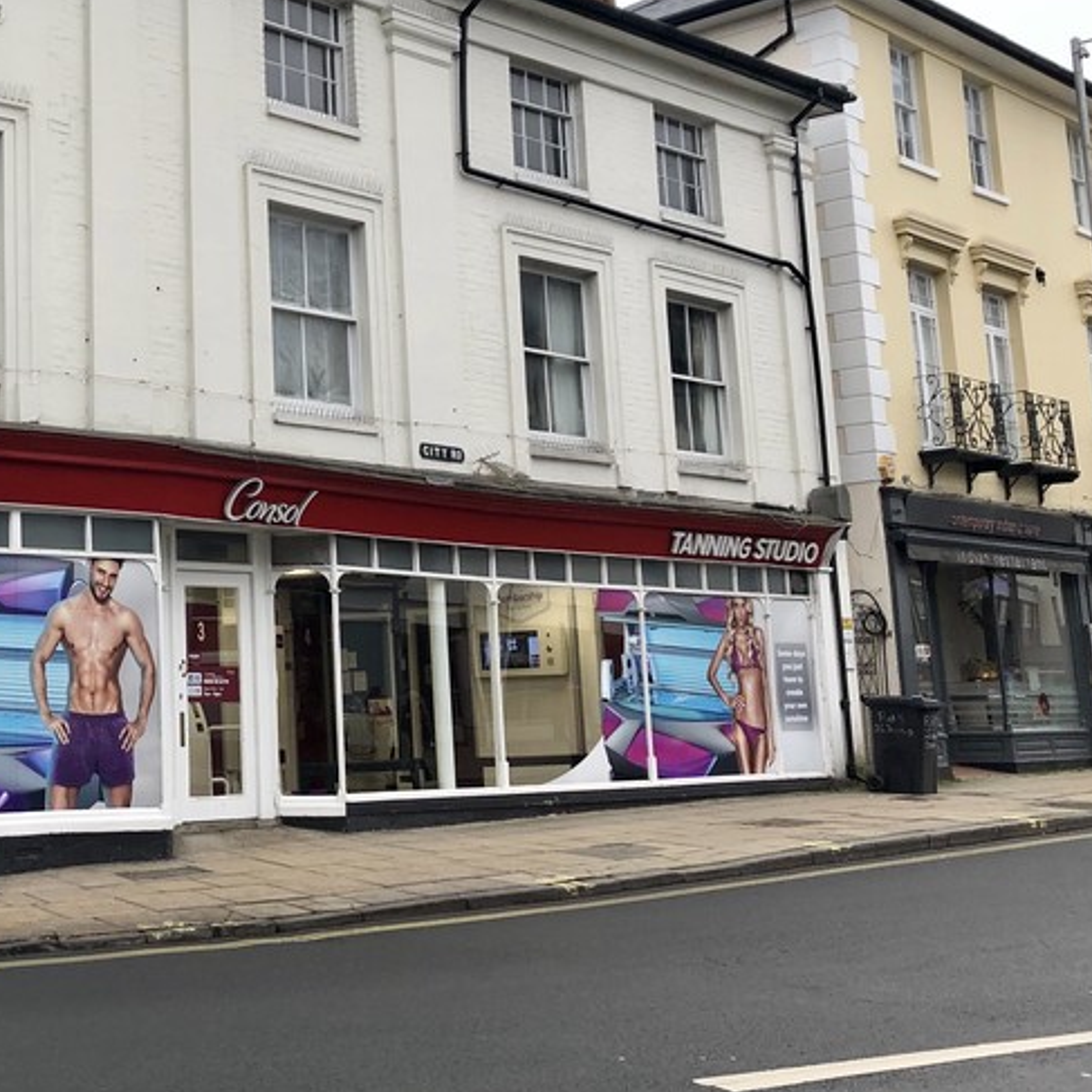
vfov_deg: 32.7
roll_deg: +1.5
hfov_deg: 31.0
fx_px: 1856
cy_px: 419
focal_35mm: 52
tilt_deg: +10.3
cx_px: 76
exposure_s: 1/117
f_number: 1.8
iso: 20
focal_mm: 3.99
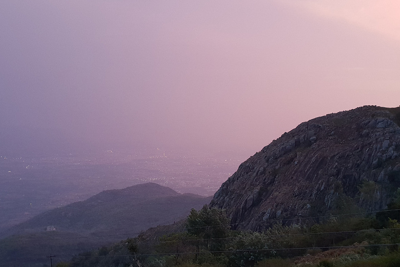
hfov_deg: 50.6
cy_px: 163
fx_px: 422
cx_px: 218
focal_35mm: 38
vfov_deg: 34.9
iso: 320
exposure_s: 1/10
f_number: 2.4
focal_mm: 4.3
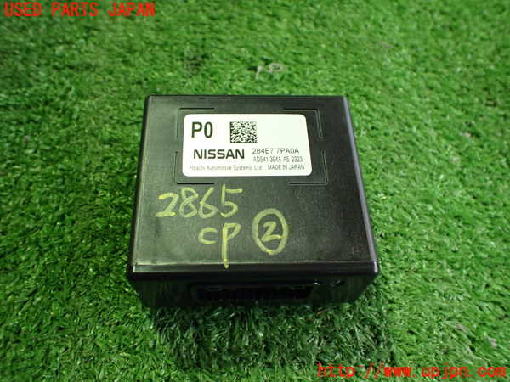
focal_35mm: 30
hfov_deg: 60.0
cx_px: 255
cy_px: 191
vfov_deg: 46.8
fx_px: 442
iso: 800
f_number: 2.3
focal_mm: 5.4
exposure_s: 1/60
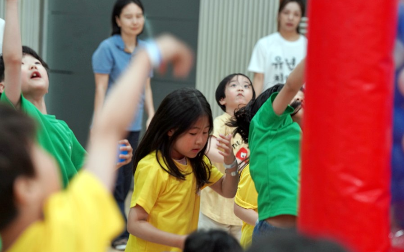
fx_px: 1453
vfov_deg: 9.9
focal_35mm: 132
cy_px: 123
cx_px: 202
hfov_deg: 15.8
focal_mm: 129
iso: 1600
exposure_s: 1/160
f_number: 4
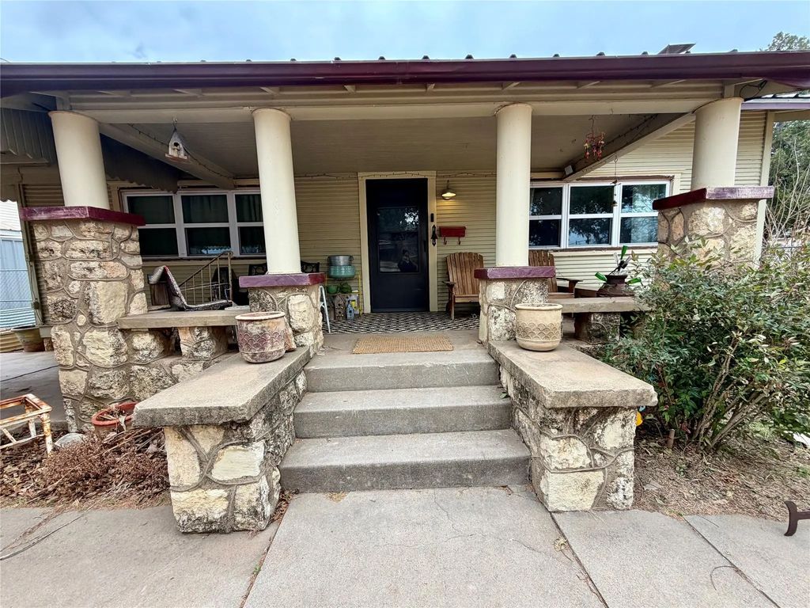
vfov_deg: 85.7
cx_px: 405
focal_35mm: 14
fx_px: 328
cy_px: 304
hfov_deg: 102.1
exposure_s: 1/147
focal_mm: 2.22
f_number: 2.2
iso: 50
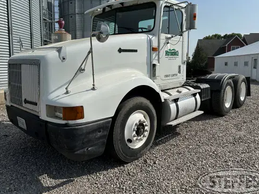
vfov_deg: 49.6
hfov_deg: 63.5
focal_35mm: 28
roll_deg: -1.4
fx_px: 209
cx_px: 130
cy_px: 87
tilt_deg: -6.6
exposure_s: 1/8197
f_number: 1.78
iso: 80
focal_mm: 6.86
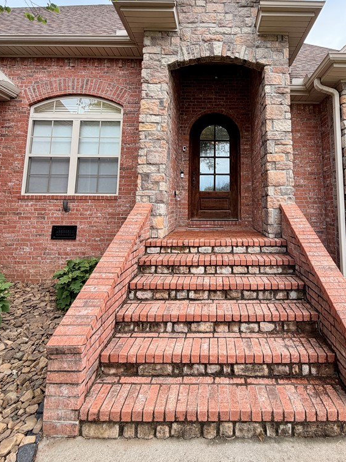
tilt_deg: +8.6
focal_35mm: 19
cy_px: 173
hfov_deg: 67.5
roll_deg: -0.2
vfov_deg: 83.1
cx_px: 218
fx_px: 253
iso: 50
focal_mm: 2.22
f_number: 2.2
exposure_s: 1/213
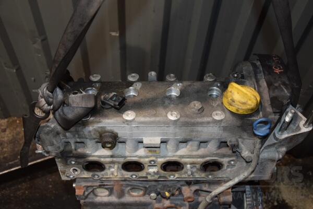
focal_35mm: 39
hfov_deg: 49.6
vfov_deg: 34.2
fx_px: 339
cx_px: 156
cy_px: 104
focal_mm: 26
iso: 800
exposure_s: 1/60
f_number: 5
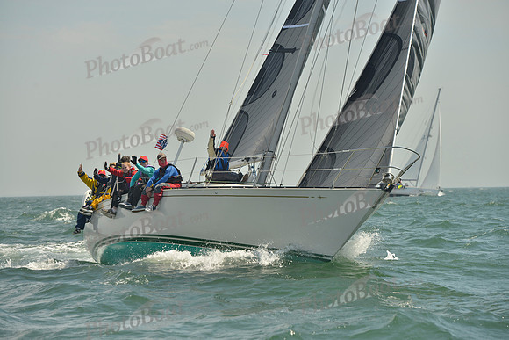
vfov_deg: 9.2
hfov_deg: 13.7
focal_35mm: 150
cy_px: 170
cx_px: 254
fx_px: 2121
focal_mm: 150
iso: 200
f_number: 7.1
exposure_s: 1/1250
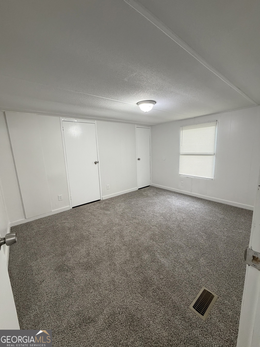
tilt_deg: -10.3
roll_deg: +1.6
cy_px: 174
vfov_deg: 102.1
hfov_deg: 85.7
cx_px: 130
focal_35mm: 14
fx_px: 140
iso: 320
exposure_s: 1/60
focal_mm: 2.22
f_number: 2.2
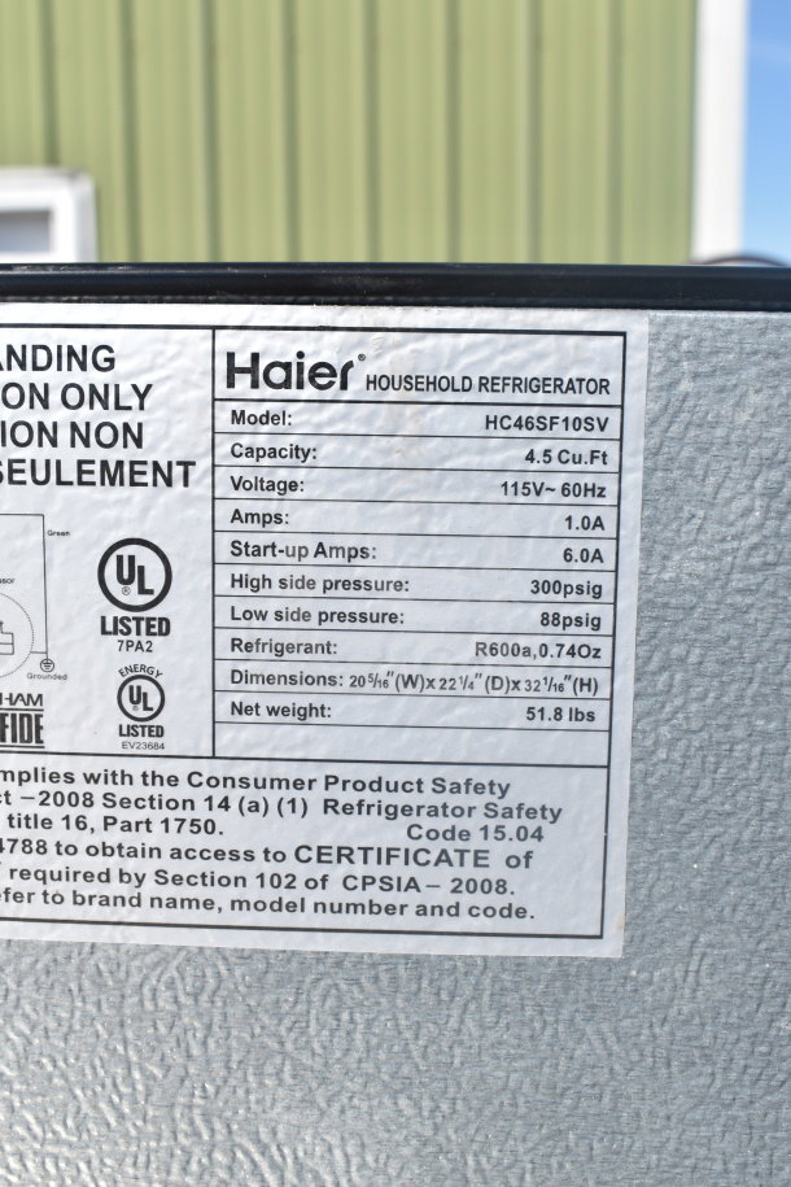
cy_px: 594
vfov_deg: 46.4
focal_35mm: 42
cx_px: 396
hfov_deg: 31.9
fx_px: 1384
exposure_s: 1/320
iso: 200
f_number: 9
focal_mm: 28
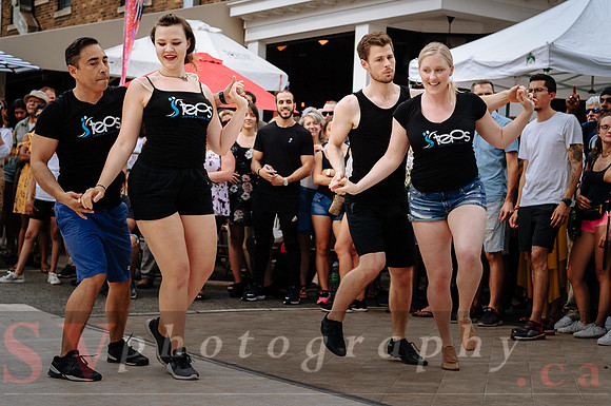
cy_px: 203
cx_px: 306
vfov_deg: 20.6
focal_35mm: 66
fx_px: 1119
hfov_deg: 30.6
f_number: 4
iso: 100
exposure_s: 1/1250
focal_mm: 44
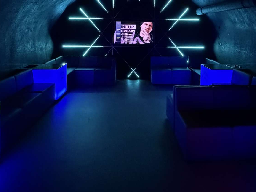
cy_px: 26
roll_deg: -0.4
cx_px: 142
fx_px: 185
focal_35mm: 25
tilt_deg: +0.5
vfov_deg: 49.9
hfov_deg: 69.2
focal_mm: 2.22
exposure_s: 1/30
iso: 2500
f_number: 2.2
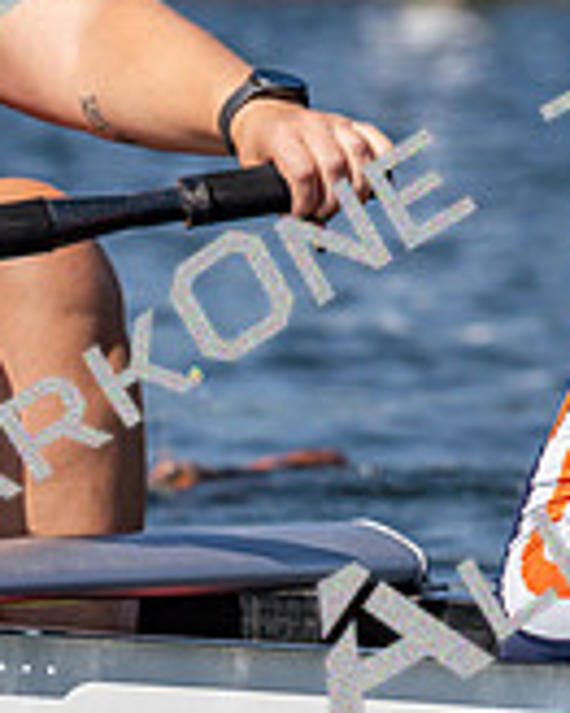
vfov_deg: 2.6
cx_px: 1201
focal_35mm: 741
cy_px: 80
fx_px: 15640
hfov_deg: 2.1
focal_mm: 223
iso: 200
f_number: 5.6
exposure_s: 1/2000
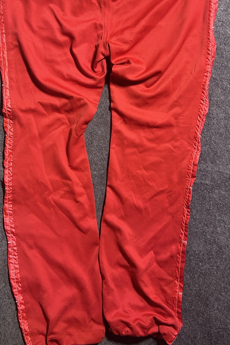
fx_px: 364
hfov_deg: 35.1
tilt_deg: -60.8
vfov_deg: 50.0
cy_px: 124
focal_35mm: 38
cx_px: 112
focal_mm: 5.7
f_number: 1.5
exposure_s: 1/50
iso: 400
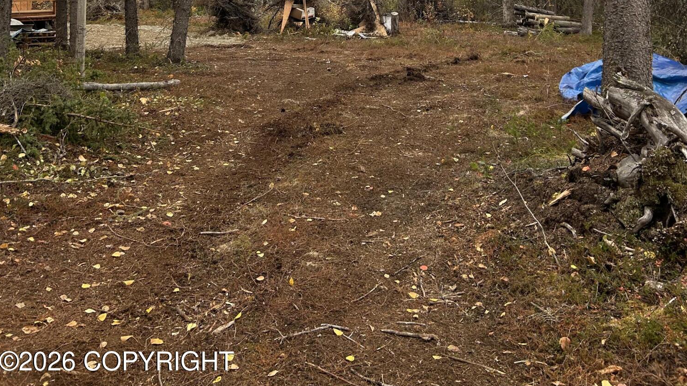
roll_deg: +1.3
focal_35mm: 38
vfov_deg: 28.0
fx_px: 692
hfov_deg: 52.8
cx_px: 342
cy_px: -57
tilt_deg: +4.4
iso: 40
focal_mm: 5.7
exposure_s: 1/233
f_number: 1.5
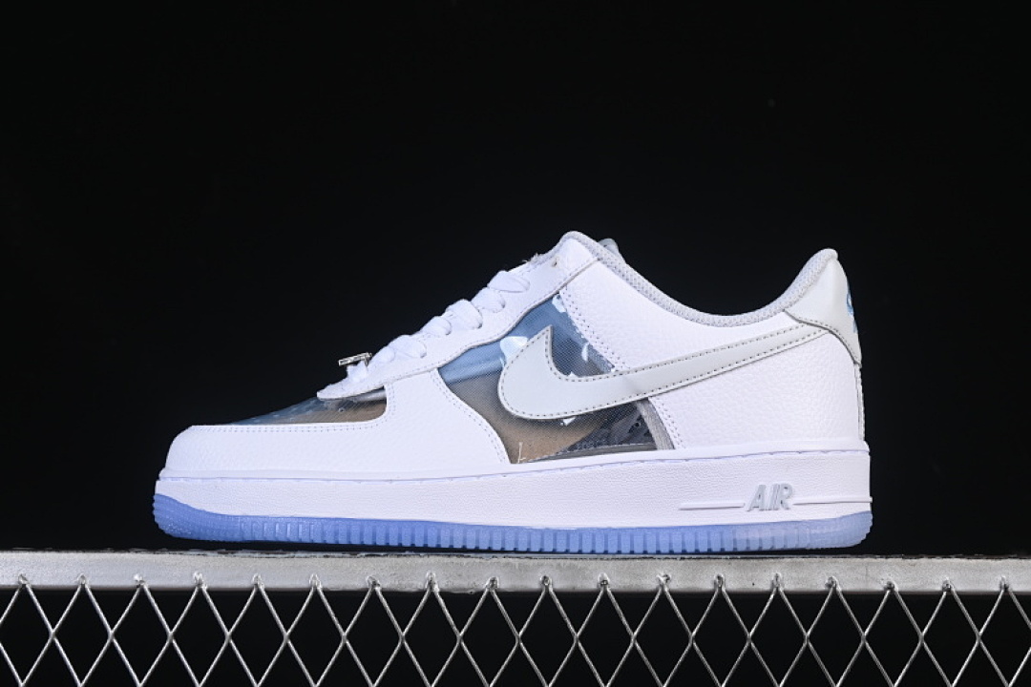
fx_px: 2148
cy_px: 344
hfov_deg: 27.0
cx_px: 516
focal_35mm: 75
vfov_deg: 18.2
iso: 160
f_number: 8
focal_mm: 50
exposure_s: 1/100
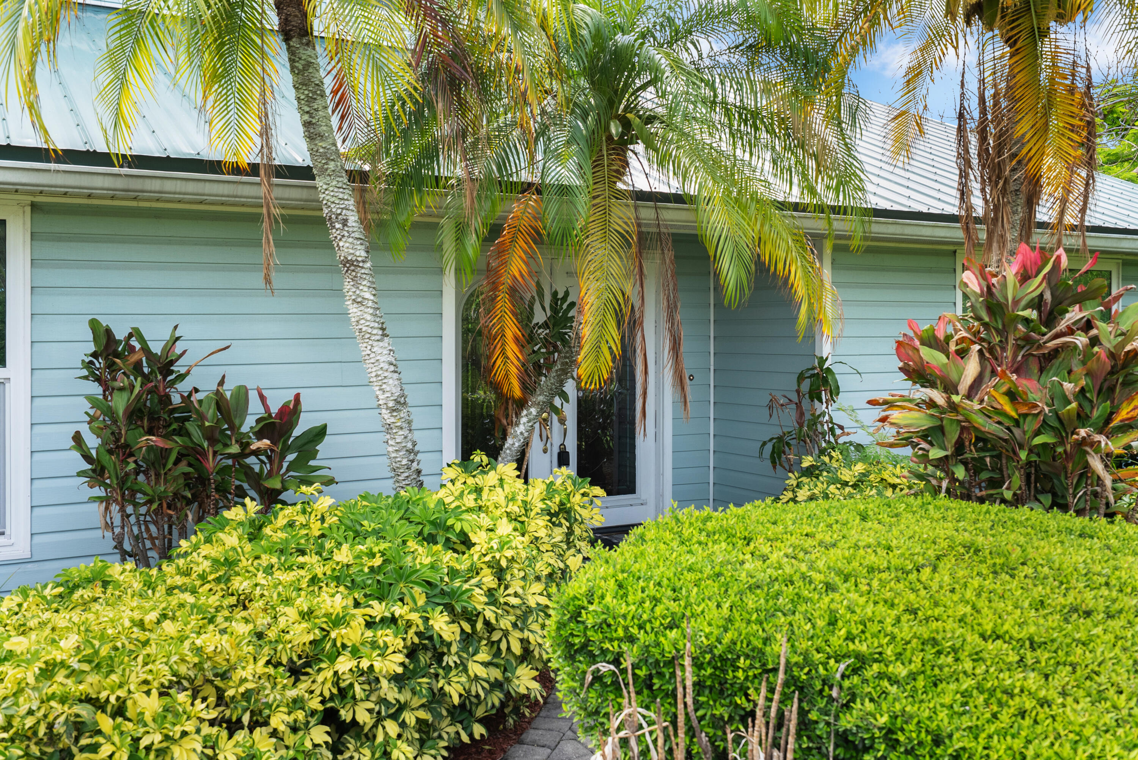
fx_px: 1044
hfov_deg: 57.2
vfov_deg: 40.0
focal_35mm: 33
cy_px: 380
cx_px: 569
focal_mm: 33
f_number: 8
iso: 640
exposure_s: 1/125
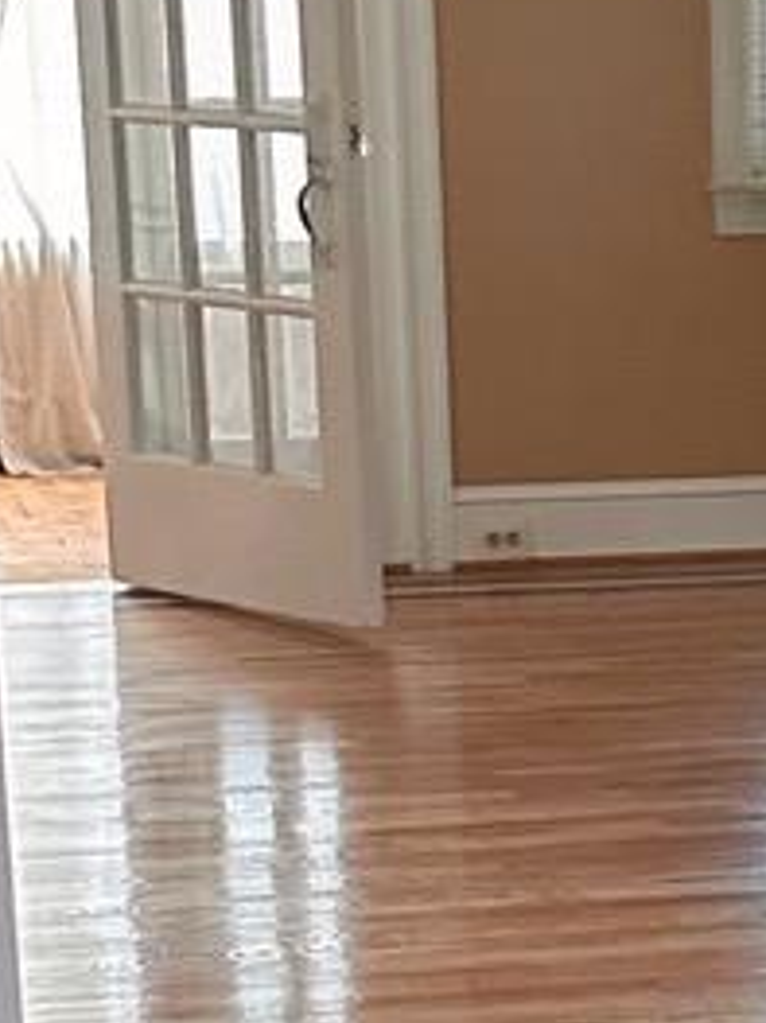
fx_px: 4134
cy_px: 1000
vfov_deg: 13.9
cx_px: 898
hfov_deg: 10.4
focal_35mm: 140
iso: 500
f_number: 1.78
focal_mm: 6.86
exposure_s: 1/60
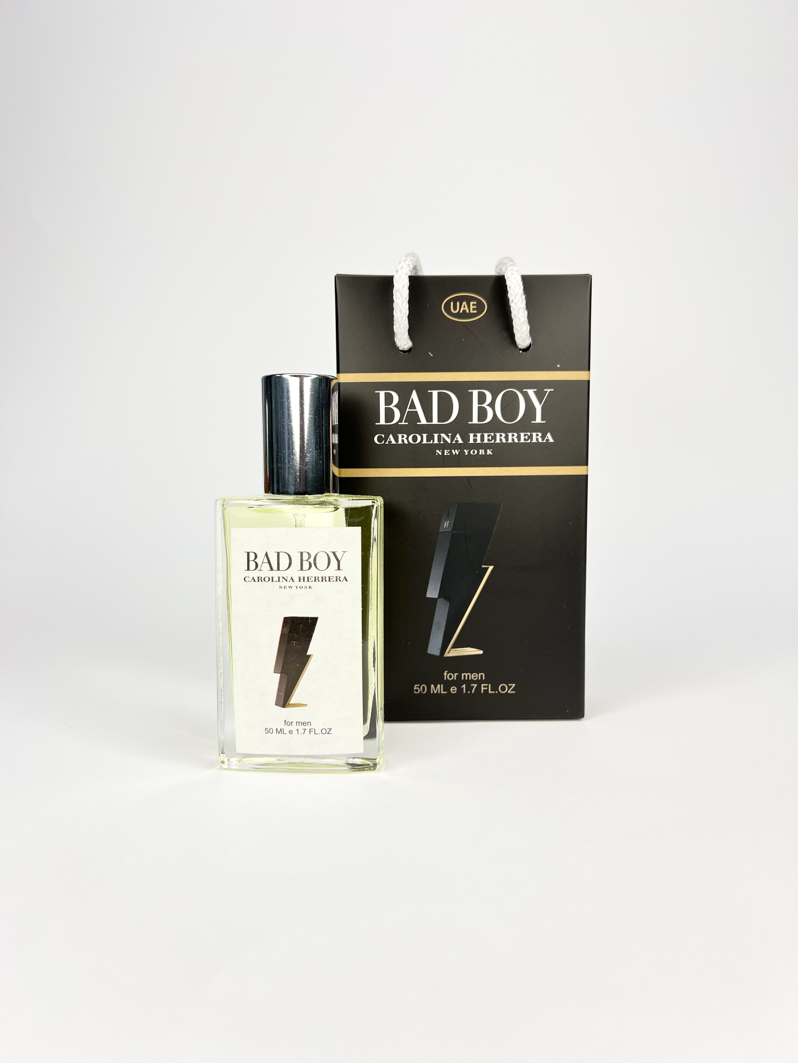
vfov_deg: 67.3
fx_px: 799
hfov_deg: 53.1
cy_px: 532
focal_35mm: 26
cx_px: 399
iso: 50
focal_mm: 5.7
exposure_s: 1/368
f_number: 1.5
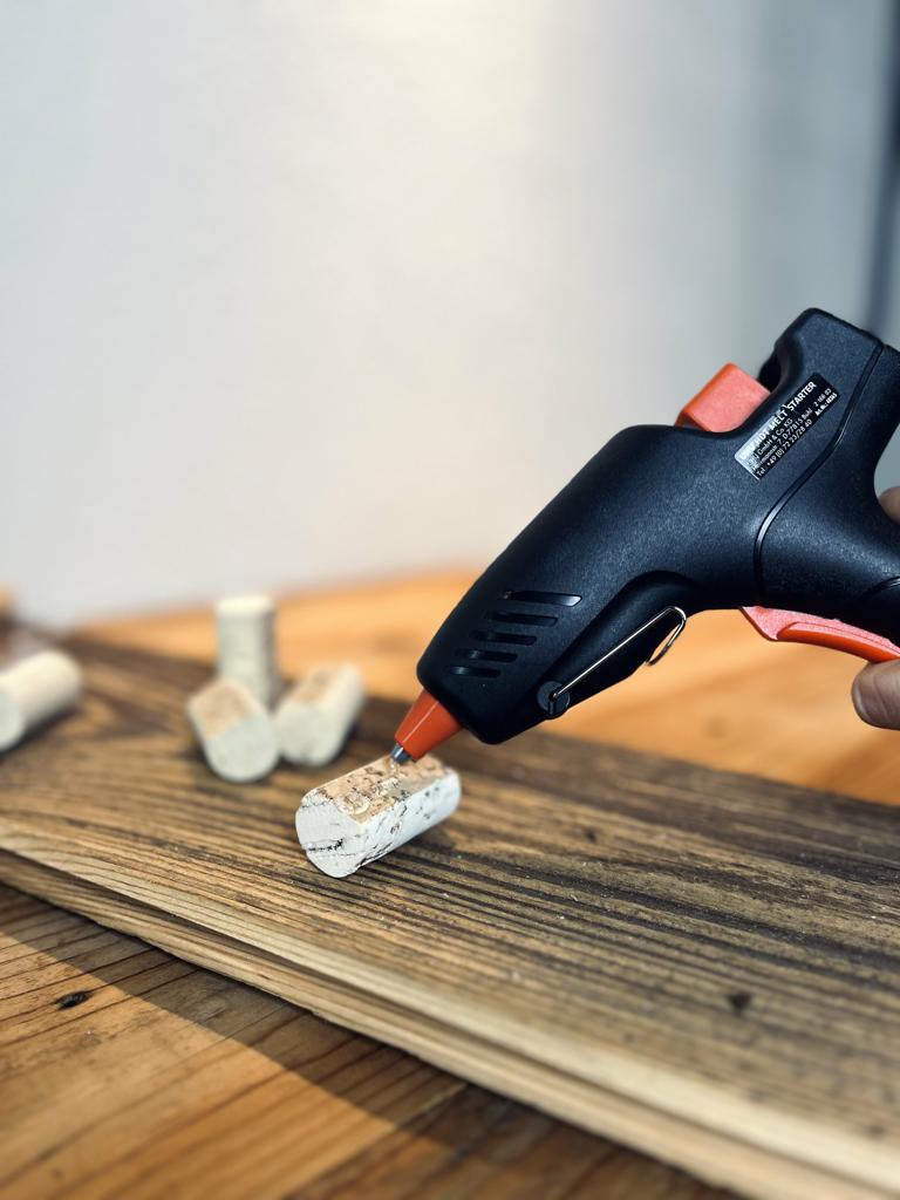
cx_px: 450
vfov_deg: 67.3
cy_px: 600
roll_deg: -0.6
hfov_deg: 53.1
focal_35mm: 26
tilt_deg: -11.9
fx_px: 901
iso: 100
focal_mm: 5.1
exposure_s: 1/100
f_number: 1.6
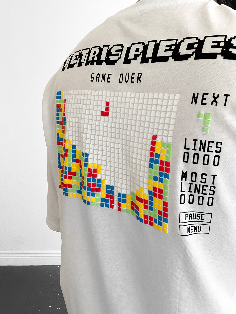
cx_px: 118
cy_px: 157
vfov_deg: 61.7
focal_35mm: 29
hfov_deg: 48.2
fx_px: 264
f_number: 1.8
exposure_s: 1/60
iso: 80
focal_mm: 3
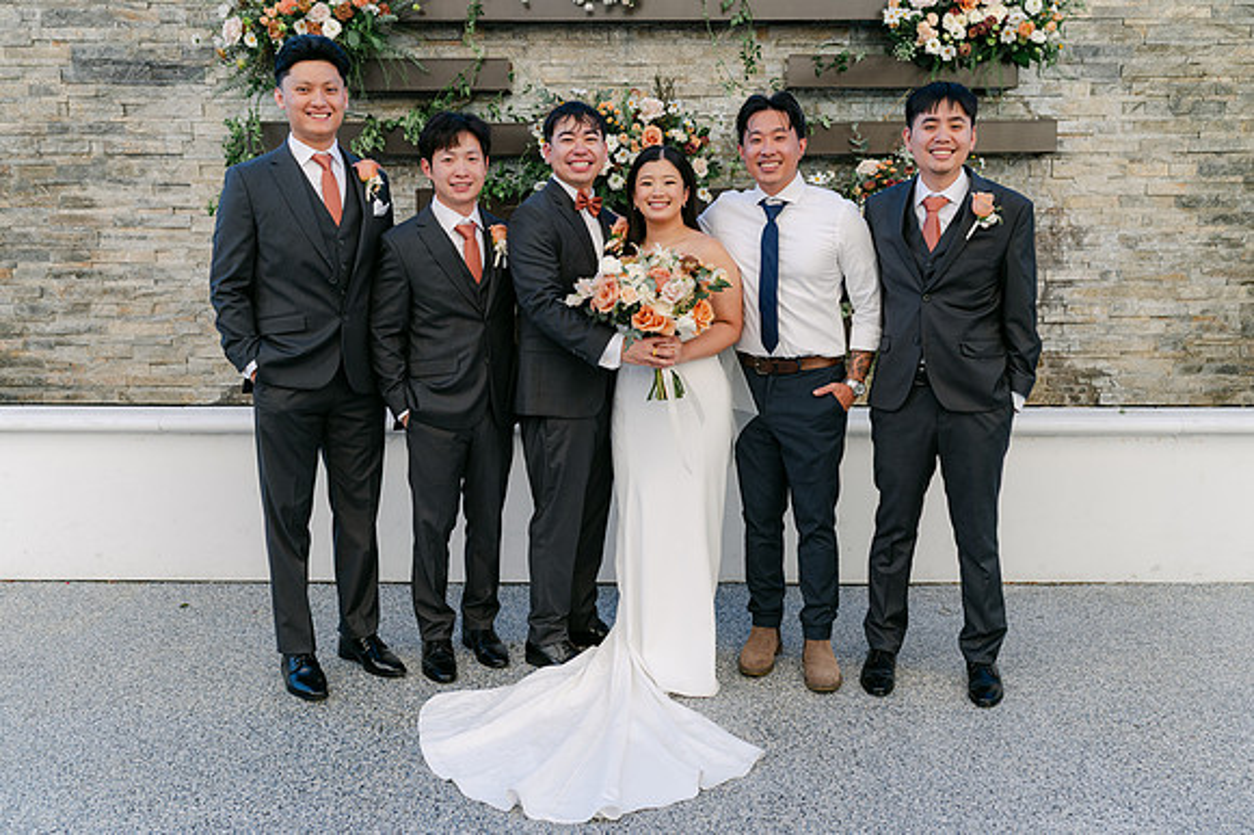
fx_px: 1218
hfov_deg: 54.5
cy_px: 418
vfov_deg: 37.8
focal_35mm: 35
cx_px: 627
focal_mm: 35
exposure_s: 1/500
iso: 100
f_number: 4
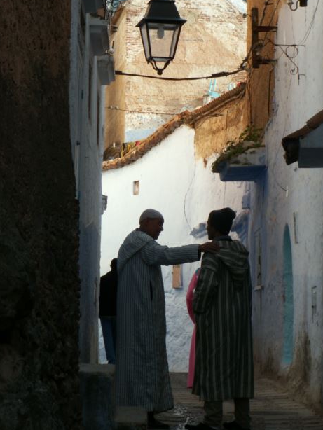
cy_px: 214
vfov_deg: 13.2
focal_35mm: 150
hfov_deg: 9.9
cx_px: 175
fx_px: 1865
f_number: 7.1
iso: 50
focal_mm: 19.65
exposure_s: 1/60
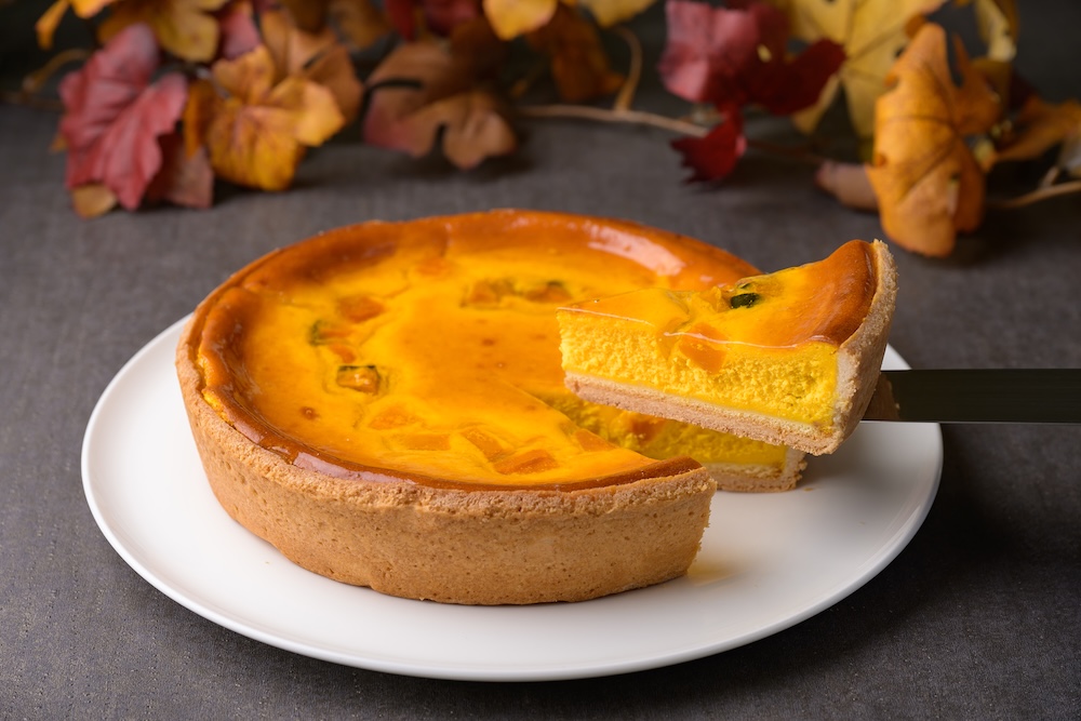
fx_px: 2252
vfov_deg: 18.2
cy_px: 360
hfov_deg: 27.0
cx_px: 540
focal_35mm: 75
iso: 100
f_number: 7.1
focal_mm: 75
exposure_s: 1/160
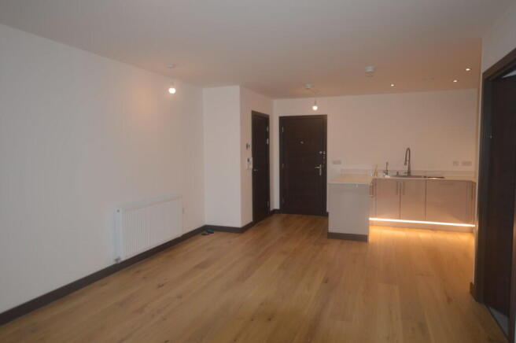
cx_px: 258
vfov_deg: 56.0
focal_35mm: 22
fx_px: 322
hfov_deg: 77.4
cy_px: 172
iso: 320
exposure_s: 1/125
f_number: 4
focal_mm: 15
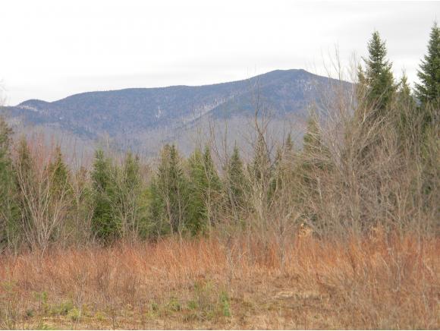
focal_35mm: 105
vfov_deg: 14.1
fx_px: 1336
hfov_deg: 18.7
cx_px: 220
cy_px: 166
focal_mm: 19
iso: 80
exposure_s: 1/155
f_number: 4.7
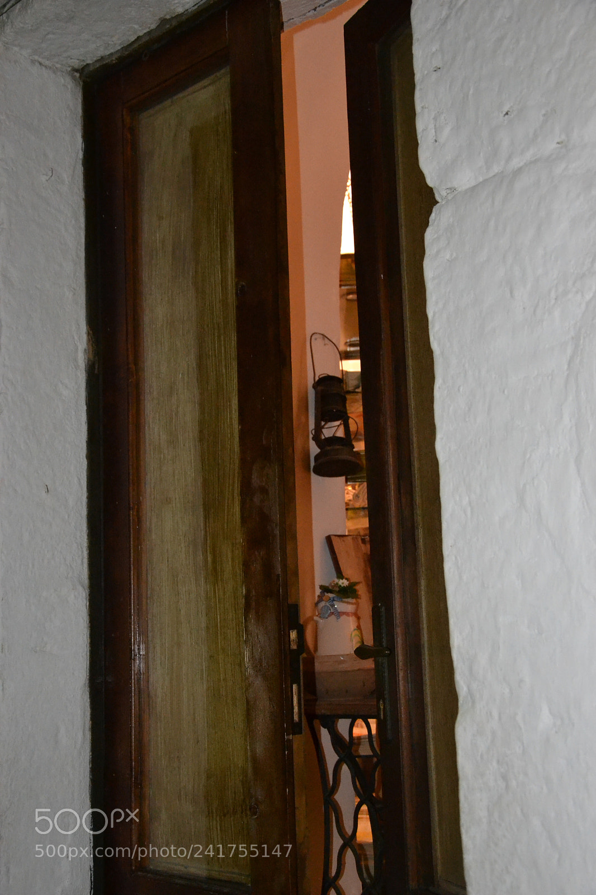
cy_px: 448
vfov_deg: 46.4
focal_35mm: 42
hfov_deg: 31.9
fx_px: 1043
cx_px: 298
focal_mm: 28
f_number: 4
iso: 3200
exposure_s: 1/60
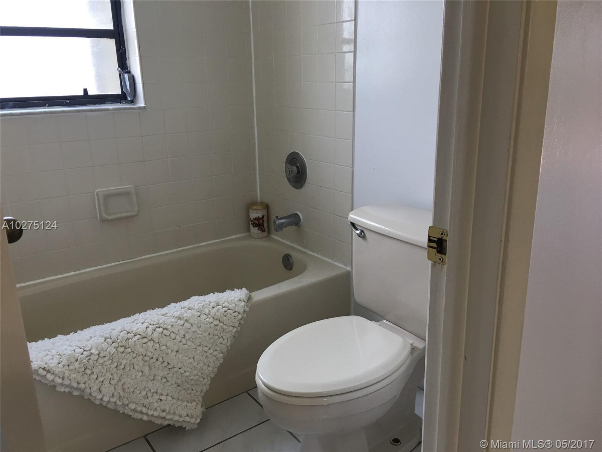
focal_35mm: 29
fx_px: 504
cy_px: 226
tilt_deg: -15.5
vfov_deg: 48.2
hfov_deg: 61.7
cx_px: 301
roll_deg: +1.3
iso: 25
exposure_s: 1/30
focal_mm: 4.15
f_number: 2.2
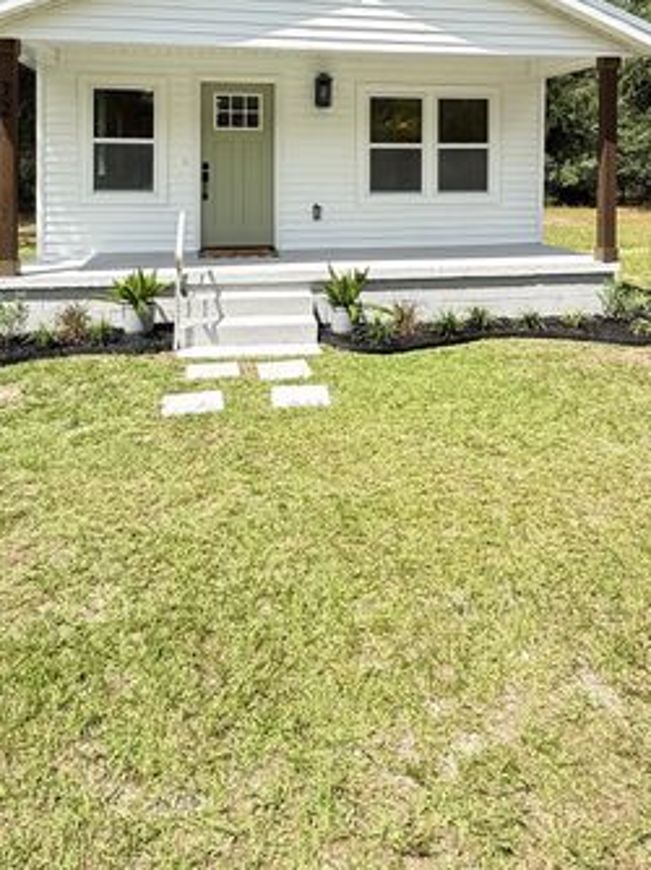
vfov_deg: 59.4
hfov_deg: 49.7
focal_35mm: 28
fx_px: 703
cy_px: 197
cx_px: 326
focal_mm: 2.22
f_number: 2.2
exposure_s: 1/1235
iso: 64
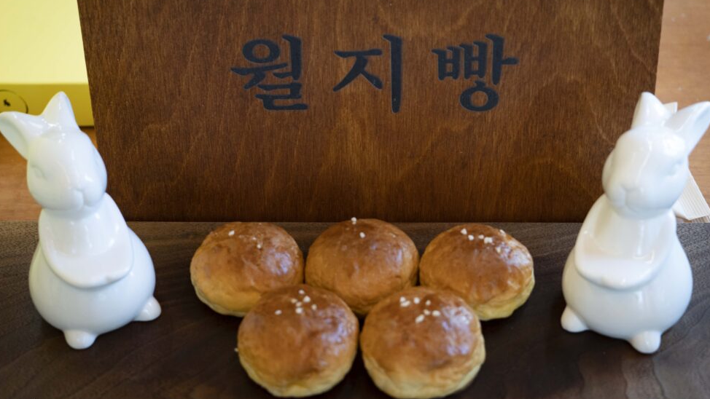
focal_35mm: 65
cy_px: 192
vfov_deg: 18.5
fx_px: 1224
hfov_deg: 32.4
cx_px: 356
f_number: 5.6
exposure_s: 1/160
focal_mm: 59
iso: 2000
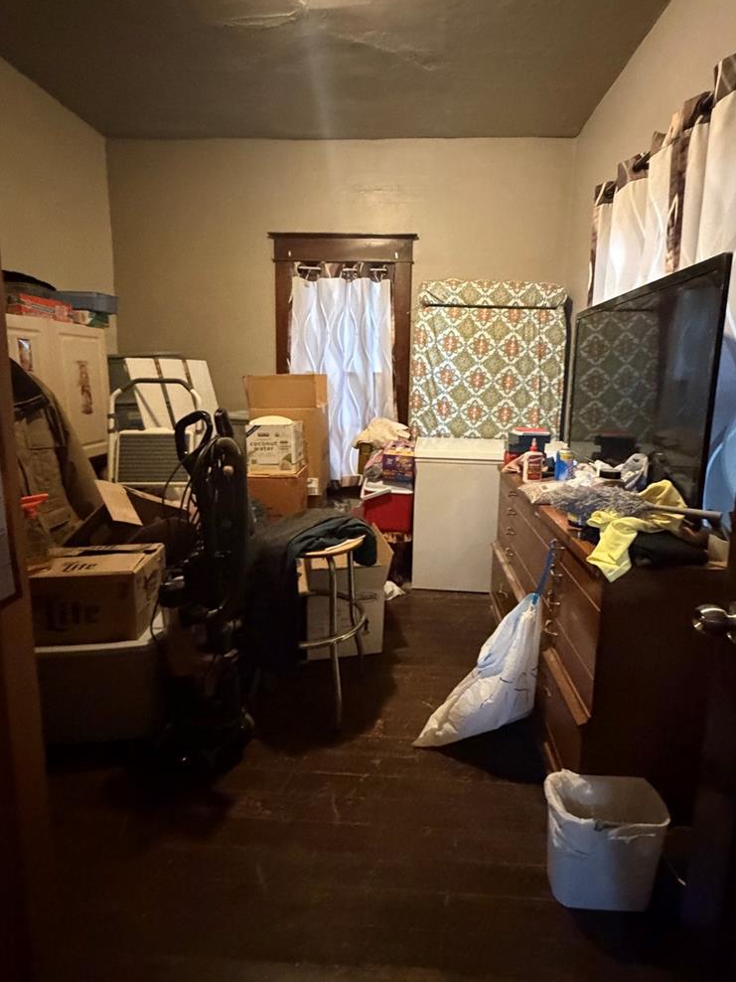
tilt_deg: -9.5
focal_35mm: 17
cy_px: 447
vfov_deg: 90.8
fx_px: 482
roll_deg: -1.2
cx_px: 399
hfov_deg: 74.6
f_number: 2.2
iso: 1250
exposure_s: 1/30
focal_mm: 2.22
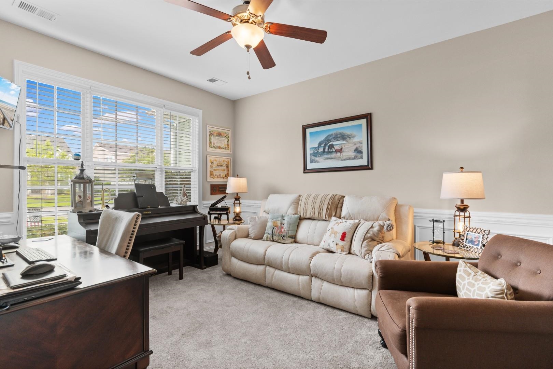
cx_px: 276
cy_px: 184
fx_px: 246
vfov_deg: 73.7
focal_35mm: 16
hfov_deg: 96.7
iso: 100
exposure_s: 1/20
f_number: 4.8
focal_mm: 11
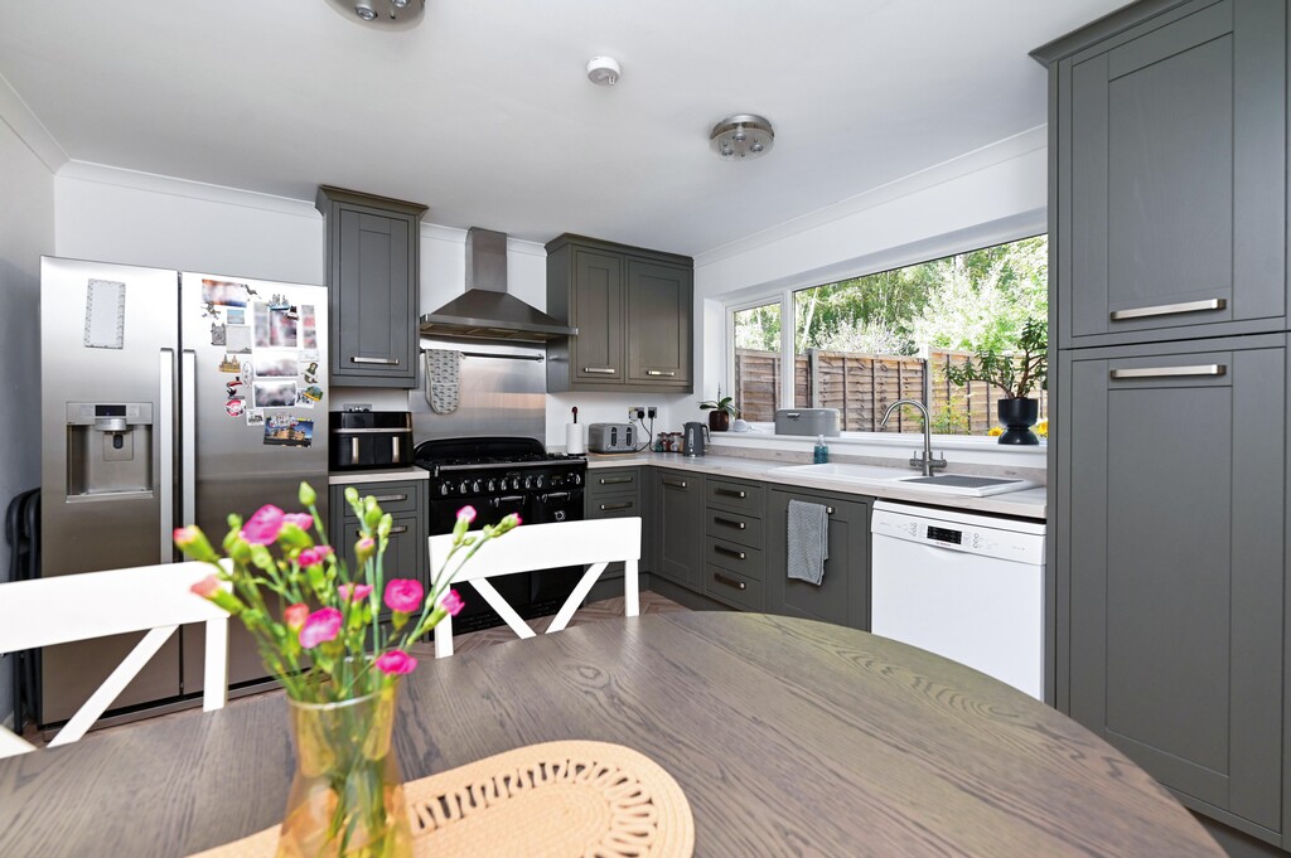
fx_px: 537
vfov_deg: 77.2
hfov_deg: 100.4
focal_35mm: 15
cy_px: 429
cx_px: 646
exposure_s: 1/80
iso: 400
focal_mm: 15
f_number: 5.6
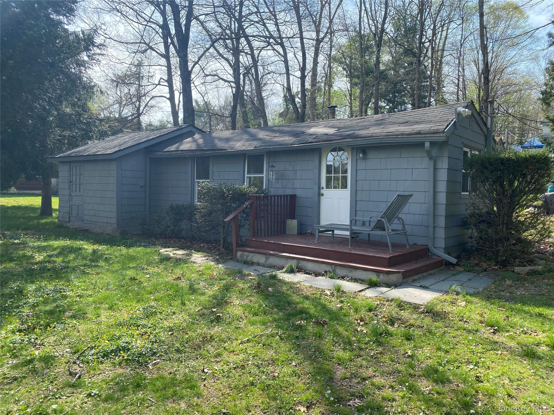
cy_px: 208
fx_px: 416
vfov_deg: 53.1
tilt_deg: -2.3
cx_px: 277
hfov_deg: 67.3
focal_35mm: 26
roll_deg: -1.2
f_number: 1.8
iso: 32
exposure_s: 1/1182
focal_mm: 4.25
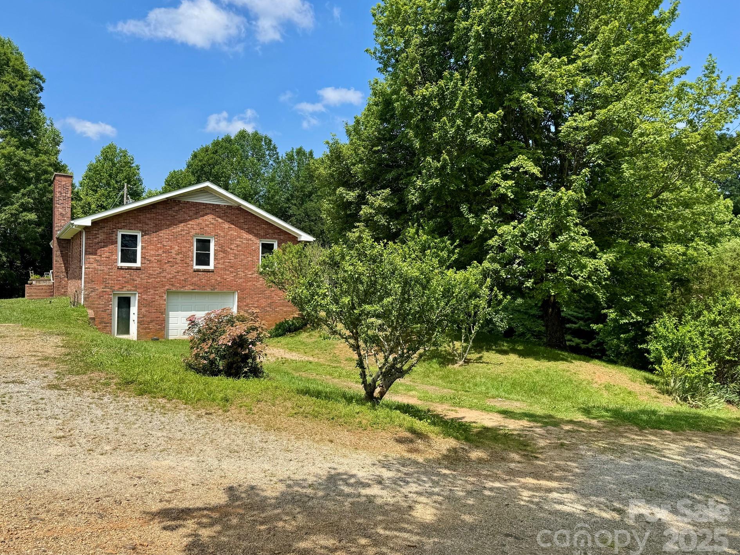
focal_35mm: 26
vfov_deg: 53.1
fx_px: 556
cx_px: 357
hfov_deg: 67.3
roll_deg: -1.6
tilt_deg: +0.2
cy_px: 272
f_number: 1.78
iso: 80
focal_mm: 6.76
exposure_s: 1/3413
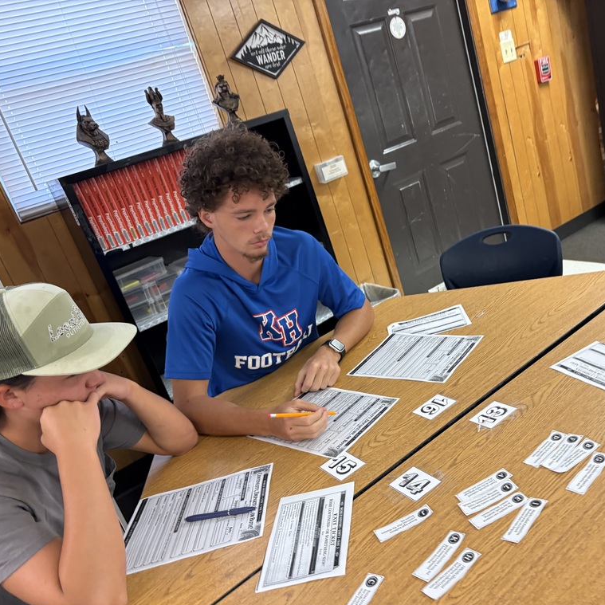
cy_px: 305
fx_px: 613
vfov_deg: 52.5
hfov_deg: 51.9
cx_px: 380
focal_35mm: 31
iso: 200
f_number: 1.6
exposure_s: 1/60
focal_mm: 5.96
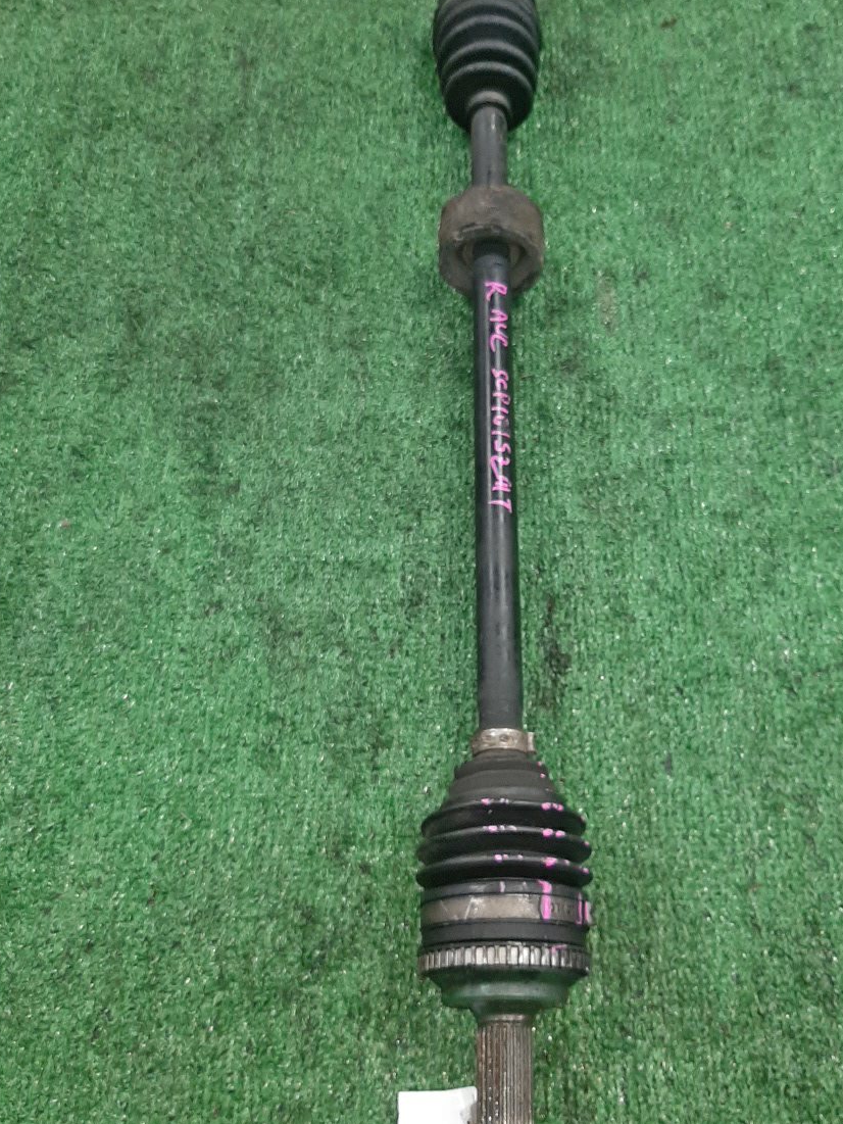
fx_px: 1104
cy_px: 582
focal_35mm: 34
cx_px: 503
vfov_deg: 53.9
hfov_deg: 41.6
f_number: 1.7
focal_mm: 3.93
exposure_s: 1/33
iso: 177
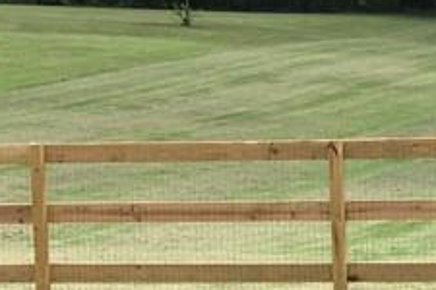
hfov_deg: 7.5
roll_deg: -0.1
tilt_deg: -3.7
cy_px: 114
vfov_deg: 5.1
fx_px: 3270
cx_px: 661
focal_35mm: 270
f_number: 2.8
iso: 20
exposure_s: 1/584
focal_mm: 6.6
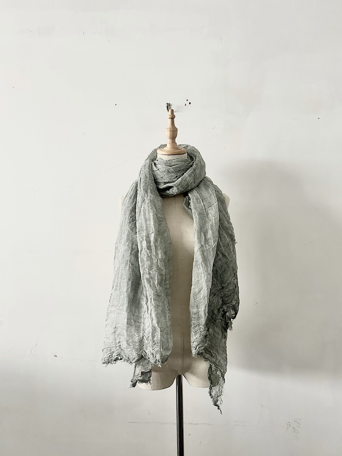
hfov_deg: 53.1
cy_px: 228
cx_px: 171
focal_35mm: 26
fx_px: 343
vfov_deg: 67.3
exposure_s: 1/60
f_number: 1.5
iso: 400
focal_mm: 5.7
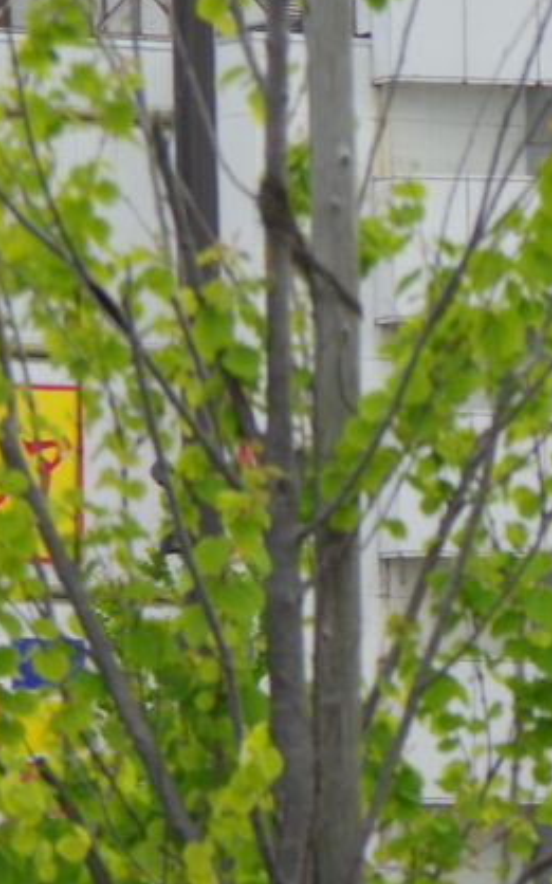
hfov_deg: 1.7
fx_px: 18956
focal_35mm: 787
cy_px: 725
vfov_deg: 2.7
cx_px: 1576
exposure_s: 1/200
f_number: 11
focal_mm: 135
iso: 200
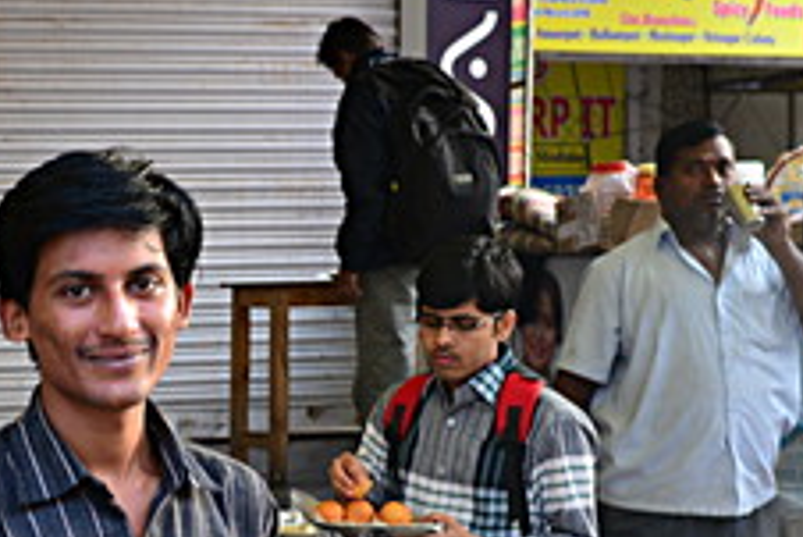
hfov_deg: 19.8
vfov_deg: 13.6
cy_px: 565
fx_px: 2210
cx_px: -50
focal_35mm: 99
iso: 200
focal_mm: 28
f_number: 5.6
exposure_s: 1/15
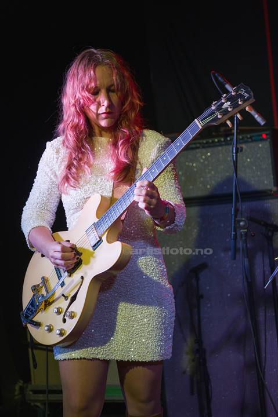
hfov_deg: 22.2
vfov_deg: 32.9
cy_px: 208
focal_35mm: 61
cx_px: 139
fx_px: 708
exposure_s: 1/250
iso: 800
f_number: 2.8
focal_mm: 61
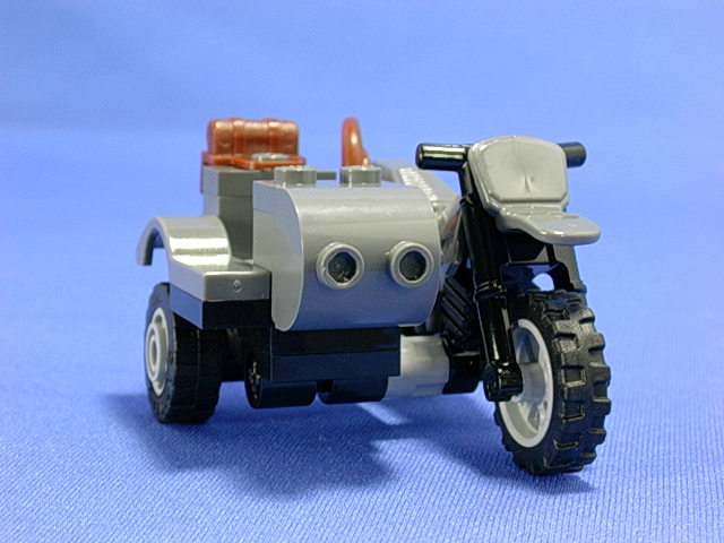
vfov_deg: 18.7
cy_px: 272
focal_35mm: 79
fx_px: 1652
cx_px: 362
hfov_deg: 24.7
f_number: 3.9
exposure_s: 1/7.5
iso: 70
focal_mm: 11.9
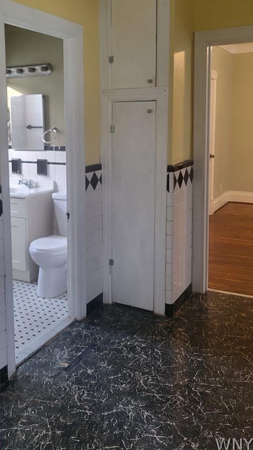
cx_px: 79
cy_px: 171
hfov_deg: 32.5
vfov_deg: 54.7
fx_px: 430
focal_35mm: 36
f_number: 1.8
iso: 200
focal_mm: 5.4
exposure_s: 1/60
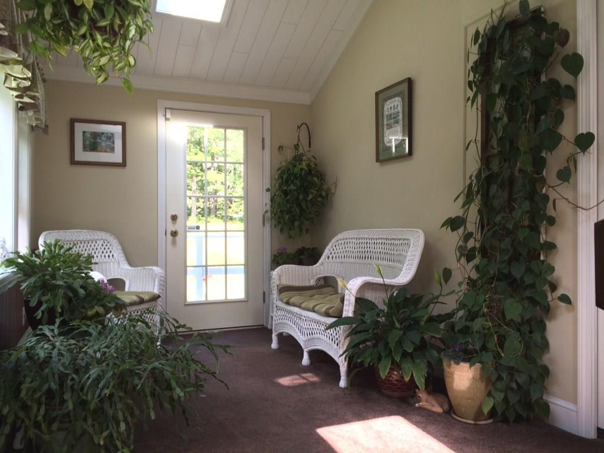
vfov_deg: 48.2
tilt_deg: +0.7
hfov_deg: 61.7
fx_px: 506
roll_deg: -0.3
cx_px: 302
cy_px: 226
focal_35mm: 29
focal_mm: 4.15
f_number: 2.2
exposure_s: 1/60
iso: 50
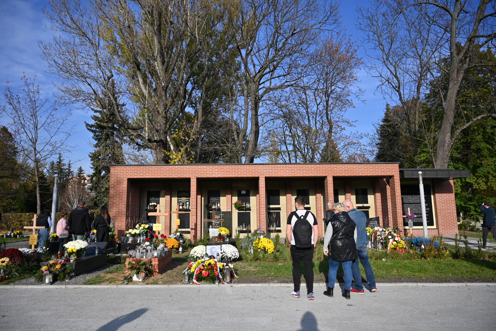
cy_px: 166
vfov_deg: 53.1
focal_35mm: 24
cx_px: 248
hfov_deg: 73.7
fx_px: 331
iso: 180
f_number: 5
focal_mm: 24
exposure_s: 1/1250
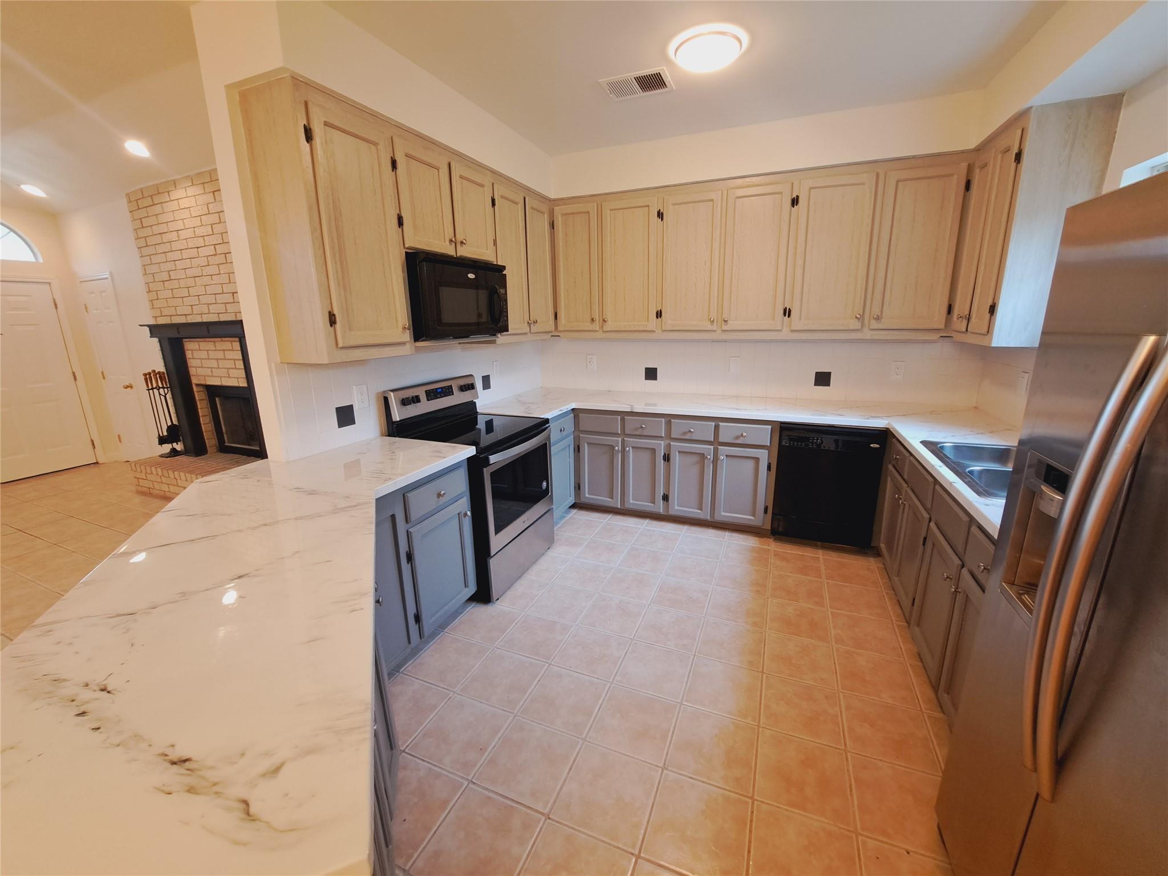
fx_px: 439
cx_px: 584
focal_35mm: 13
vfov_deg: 89.9
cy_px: 438
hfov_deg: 106.2
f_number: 2.2
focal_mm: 1.74
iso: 160
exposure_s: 1/40
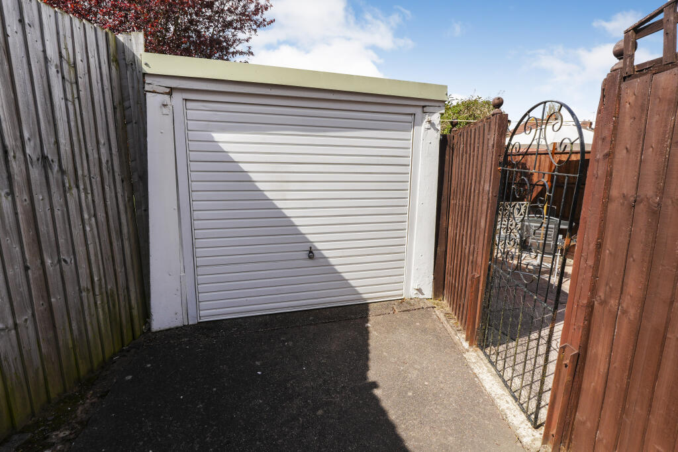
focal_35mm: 18
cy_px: 226
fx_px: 339
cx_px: 339
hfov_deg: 90.0
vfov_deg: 67.4
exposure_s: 1/125
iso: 100
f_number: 9
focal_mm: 12
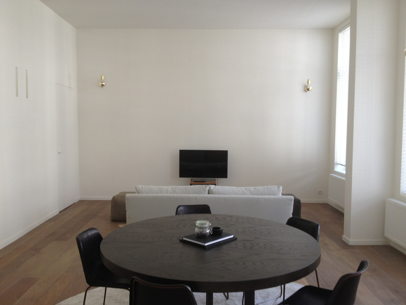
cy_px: 152
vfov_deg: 40.7
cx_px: 203
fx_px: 411
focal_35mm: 35
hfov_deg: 52.6
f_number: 2.4
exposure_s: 1/40
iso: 64
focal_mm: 4.28
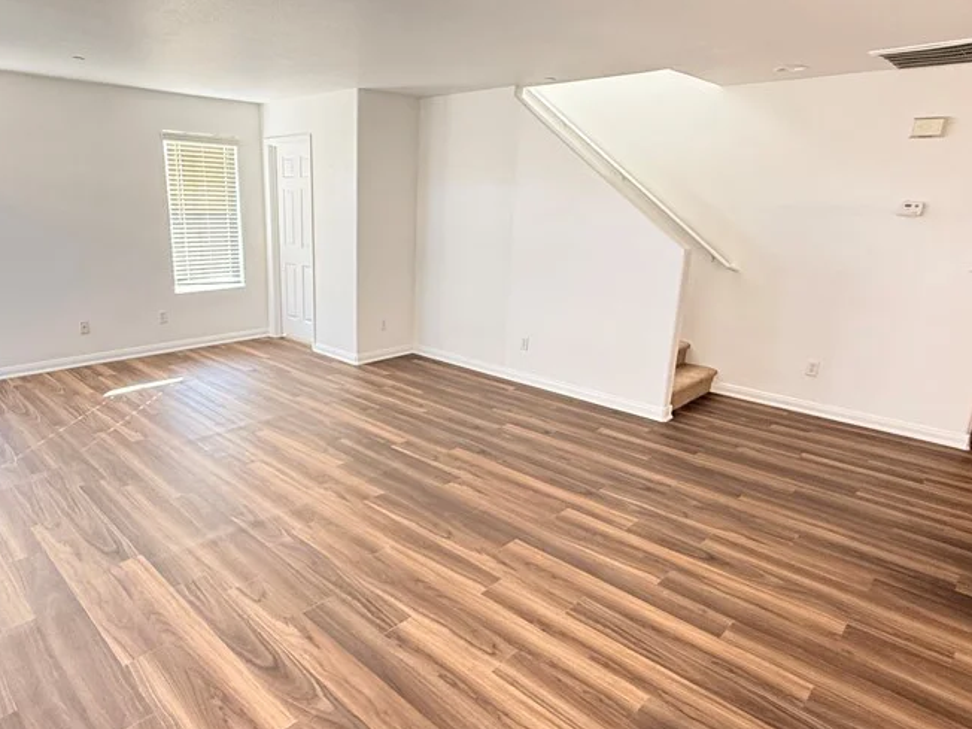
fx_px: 618
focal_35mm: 22
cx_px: 401
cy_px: 368
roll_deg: -0.9
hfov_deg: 75.7
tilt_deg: -15.9
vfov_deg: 61.1
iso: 400
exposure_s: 1/60
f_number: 2.2
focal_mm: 2.22
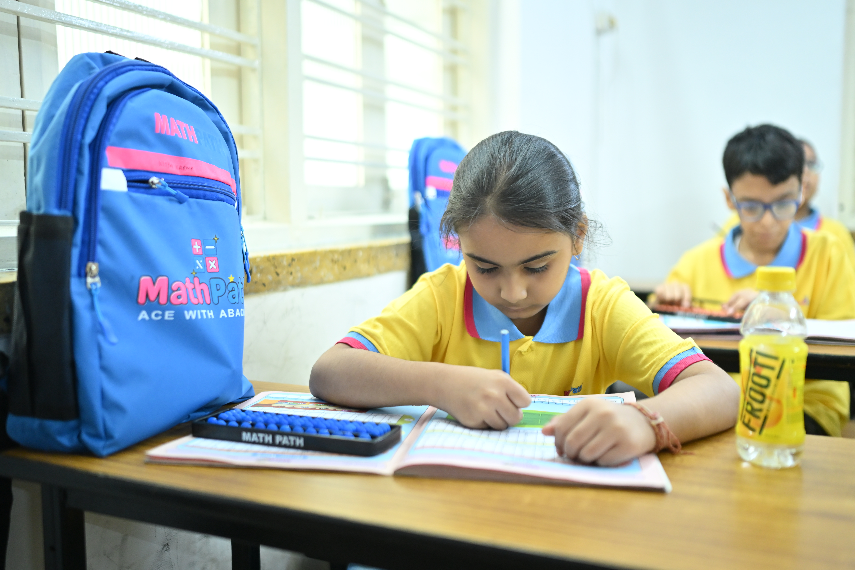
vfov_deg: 37.9
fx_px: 831
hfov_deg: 54.4
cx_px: 428
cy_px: 285
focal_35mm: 35
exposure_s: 1/200
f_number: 1.8
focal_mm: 35
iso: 2000
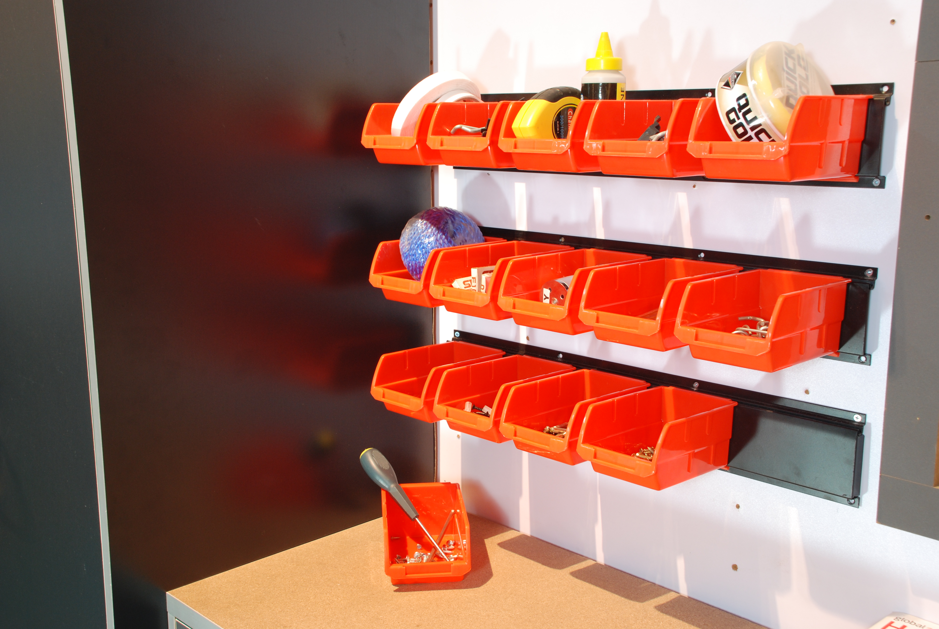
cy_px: 314
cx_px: 470
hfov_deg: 49.5
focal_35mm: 39
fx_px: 1018
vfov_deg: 34.3
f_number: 8
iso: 250
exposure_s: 1/2
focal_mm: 26
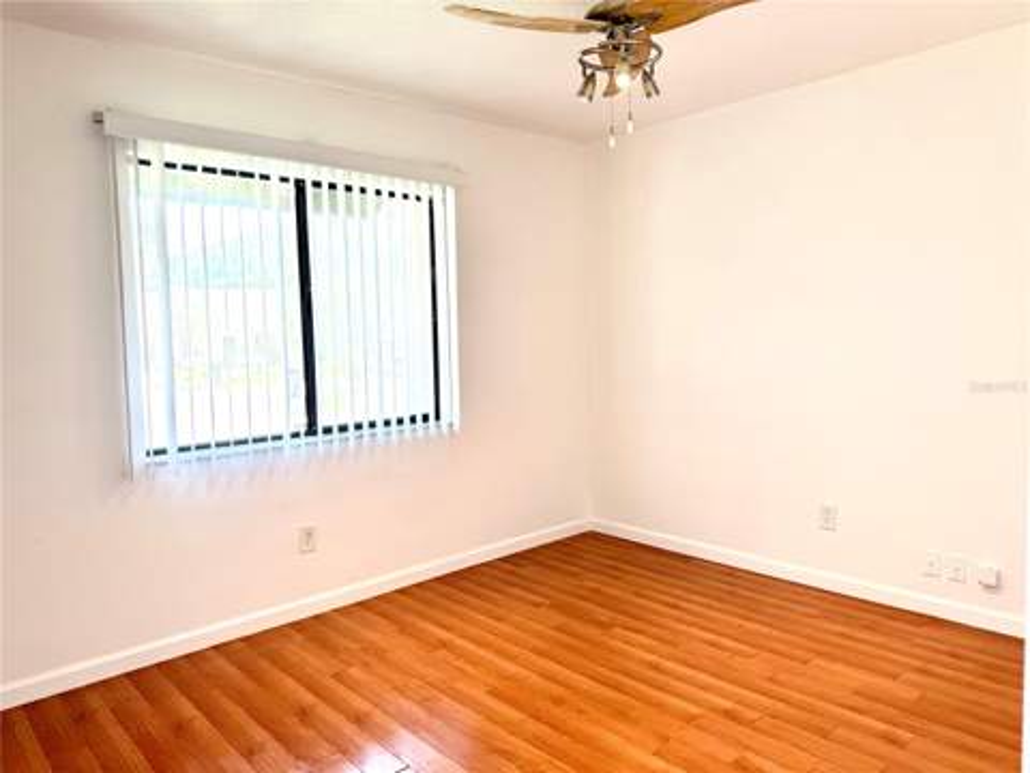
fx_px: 714
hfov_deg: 71.6
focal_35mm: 24
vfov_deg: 56.8
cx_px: 515
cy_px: 386
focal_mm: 6.76
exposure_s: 1/177
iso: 80
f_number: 1.78
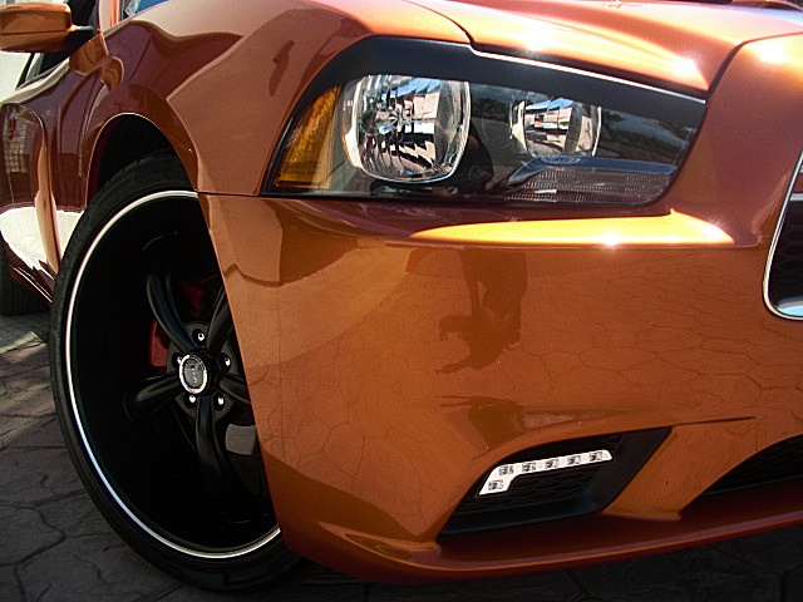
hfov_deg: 51.4
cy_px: 301
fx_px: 835
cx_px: 402
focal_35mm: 36
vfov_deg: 39.7
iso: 50
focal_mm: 6.3
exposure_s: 1/500
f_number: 2.8
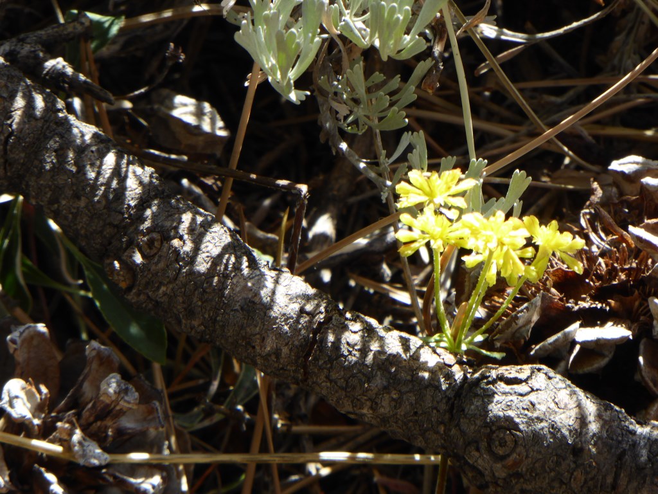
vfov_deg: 1.9
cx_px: 329
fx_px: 15207
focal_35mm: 800
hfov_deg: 2.5
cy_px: 247
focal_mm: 129
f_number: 6.4
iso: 125
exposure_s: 1/125
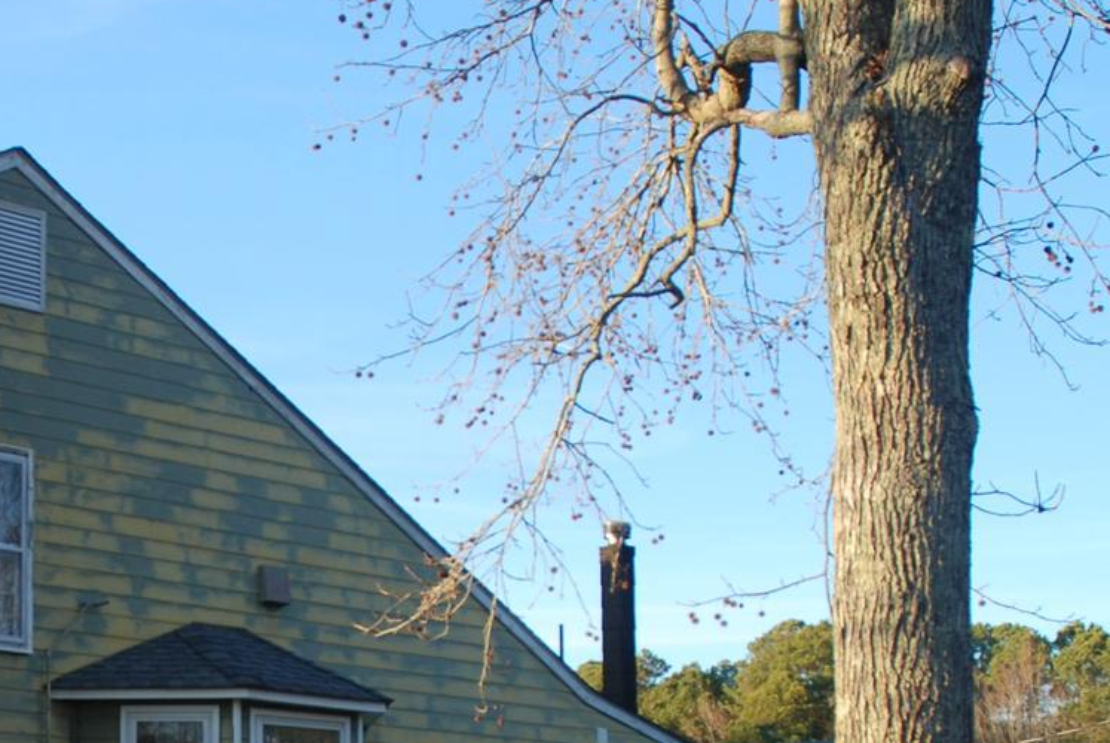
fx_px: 2284
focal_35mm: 74
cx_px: 159
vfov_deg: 18.0
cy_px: 759
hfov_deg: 26.6
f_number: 5.6
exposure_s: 1/125
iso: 200
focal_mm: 18
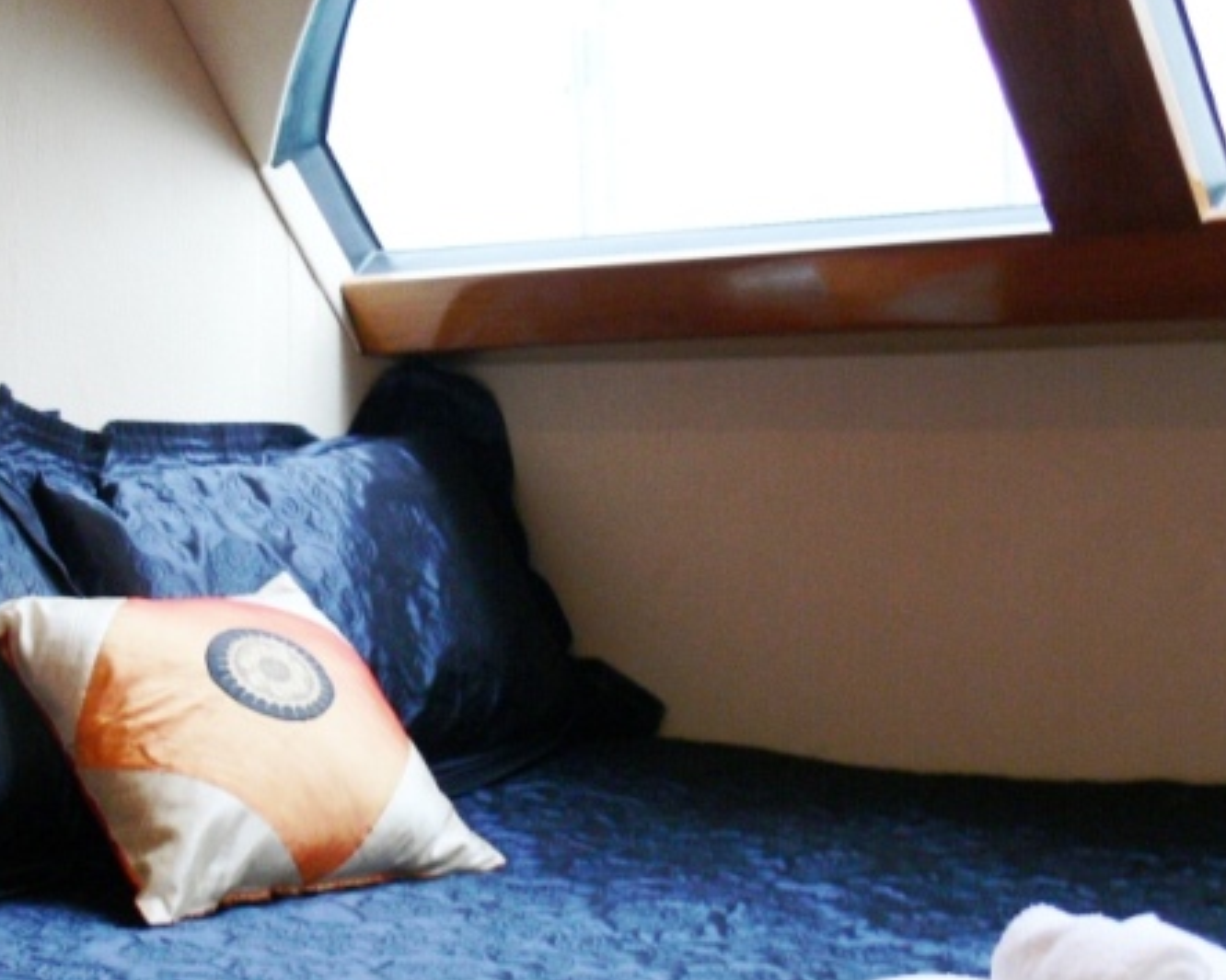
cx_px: 421
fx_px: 2285
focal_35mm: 63
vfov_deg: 24.2
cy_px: 478
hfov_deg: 29.8
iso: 160
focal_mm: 7.4
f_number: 2.8
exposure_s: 1/30
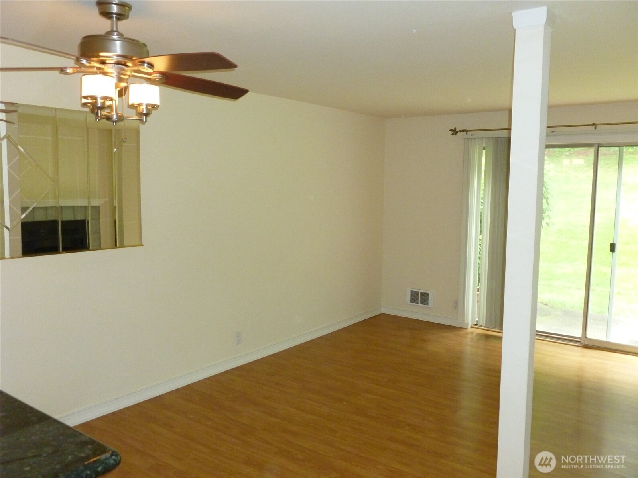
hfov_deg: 63.4
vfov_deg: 49.7
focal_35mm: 28
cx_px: 319
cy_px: 239
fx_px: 516
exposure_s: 1/60
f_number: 3.3
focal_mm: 5
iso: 320
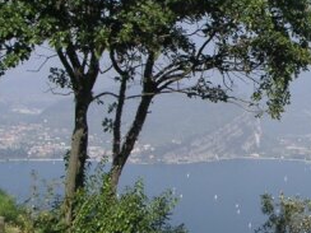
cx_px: 318
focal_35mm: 83
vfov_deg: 17.8
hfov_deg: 22.6
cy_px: 103
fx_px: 746
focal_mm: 6
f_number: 6.7
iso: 50
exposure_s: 1/180
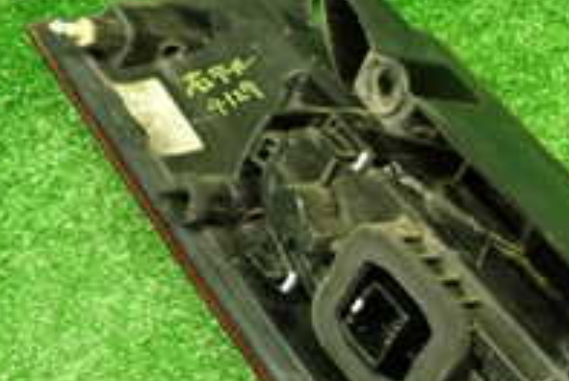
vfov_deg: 17.0
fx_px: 1250
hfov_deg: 24.2
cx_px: 601
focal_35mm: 79
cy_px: 372
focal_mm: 4.5
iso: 250
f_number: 2
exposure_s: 1/30
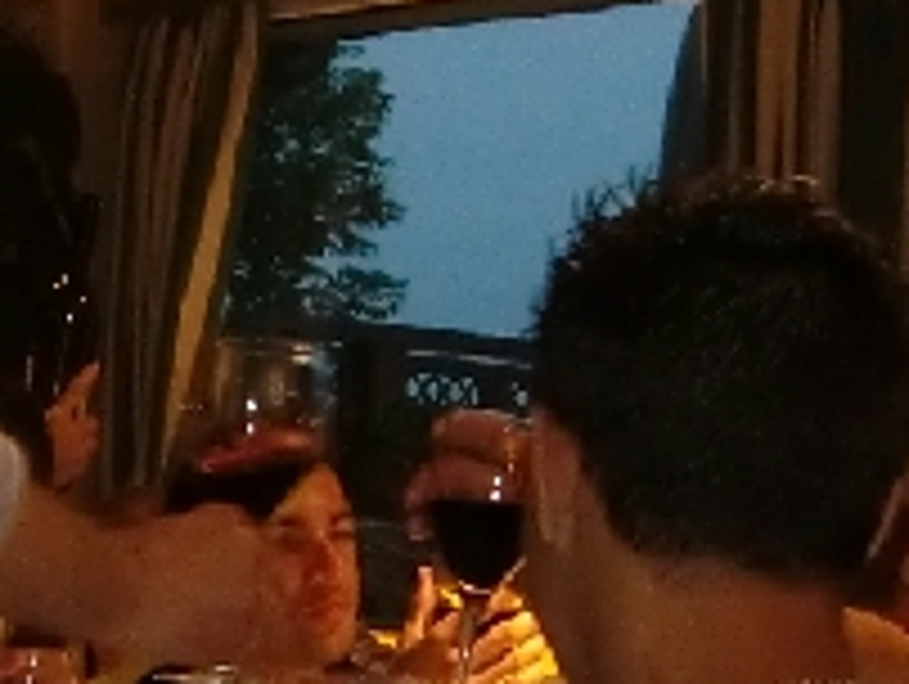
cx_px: 153
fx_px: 3497
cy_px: 662
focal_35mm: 133
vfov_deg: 11.1
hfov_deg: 14.7
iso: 400
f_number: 2.6
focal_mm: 4.9
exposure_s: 1/30
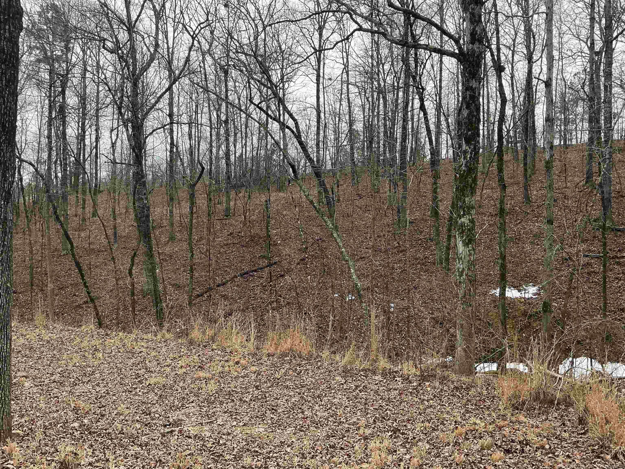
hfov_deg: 63.4
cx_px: 312
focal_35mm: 28
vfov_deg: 49.7
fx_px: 506
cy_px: 234
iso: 25
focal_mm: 3
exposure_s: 1/545
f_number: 1.8
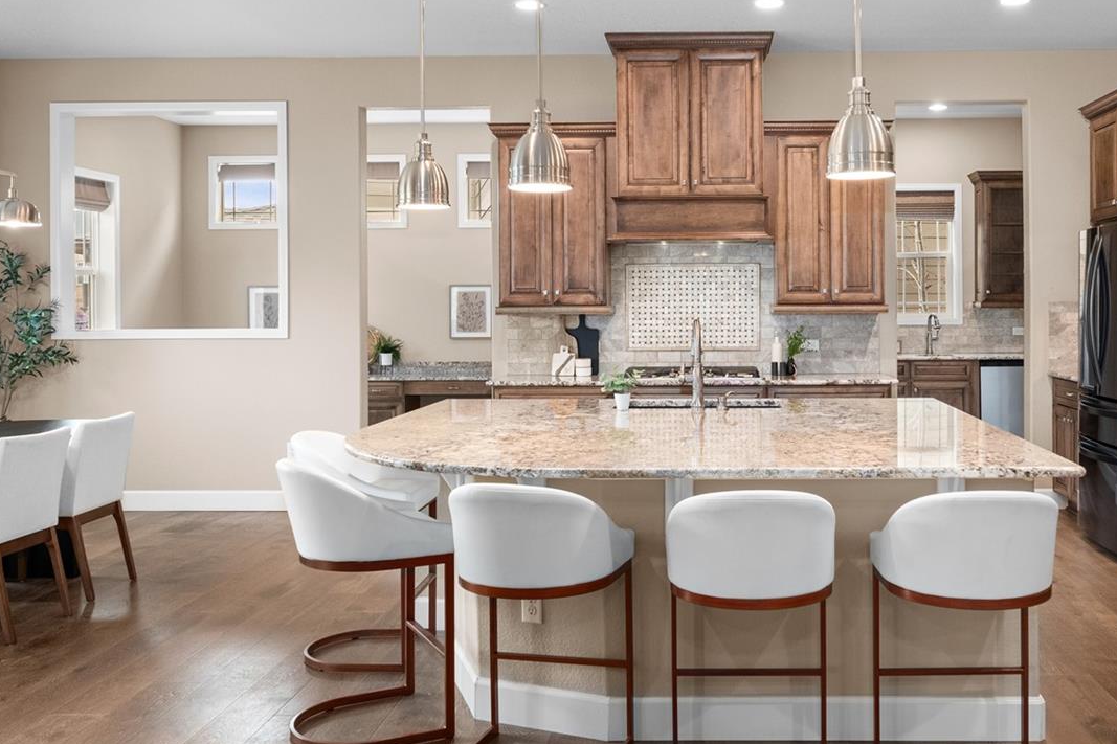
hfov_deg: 56.6
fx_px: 1024
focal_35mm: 33
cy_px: 302
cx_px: 696
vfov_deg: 39.8
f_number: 8
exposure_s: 1/3
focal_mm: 22
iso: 800
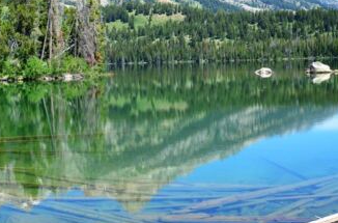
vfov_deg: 25.0
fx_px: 496
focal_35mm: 53
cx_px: 34
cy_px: 55
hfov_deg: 35.4
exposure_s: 1/320
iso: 200
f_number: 9
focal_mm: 18
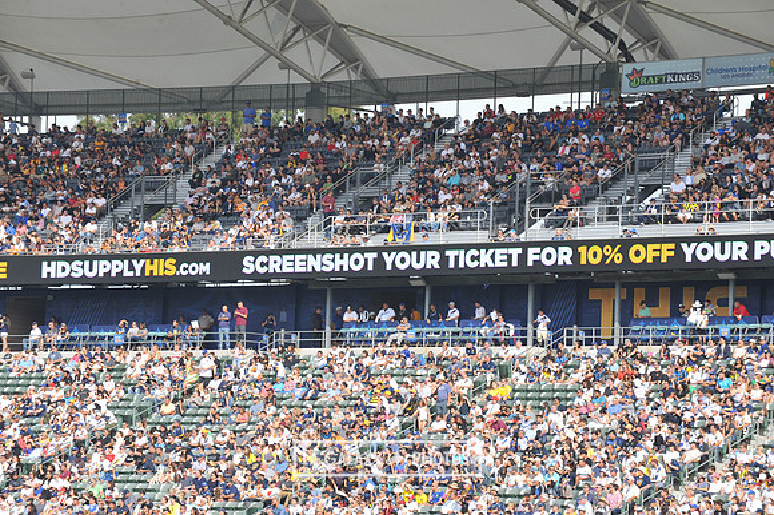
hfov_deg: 12.1
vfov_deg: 8.1
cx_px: 387
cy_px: 258
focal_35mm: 170
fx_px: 3653
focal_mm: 170
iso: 500
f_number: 10
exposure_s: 1/400
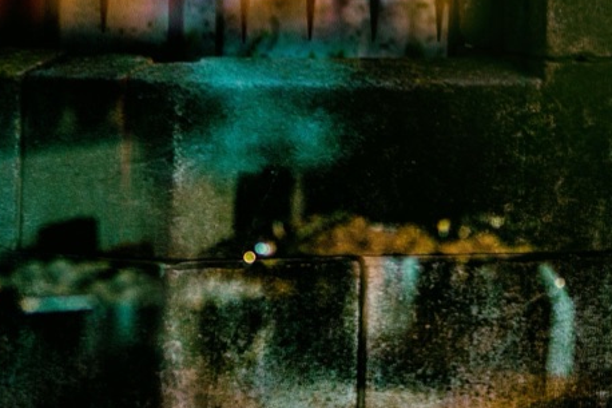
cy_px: -158
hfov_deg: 6.9
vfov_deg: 4.6
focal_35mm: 297
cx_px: 814
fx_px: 5047
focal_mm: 85
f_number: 2
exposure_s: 1/1250
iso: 125
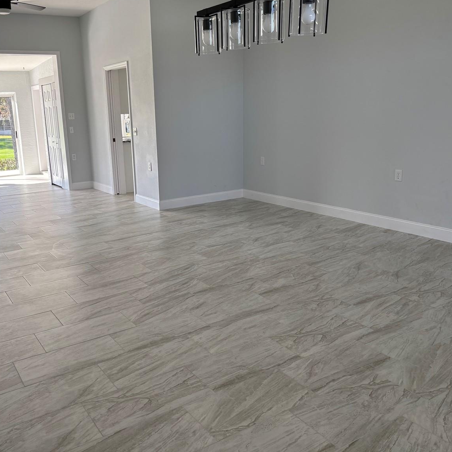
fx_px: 473
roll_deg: +2.1
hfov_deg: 50.7
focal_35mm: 32
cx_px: 177
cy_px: 218
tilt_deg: -12.4
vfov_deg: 51.1
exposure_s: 1/198
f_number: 1.6
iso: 50
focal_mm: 5.96
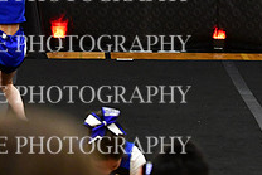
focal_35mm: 385
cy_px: 18
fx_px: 2804
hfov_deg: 5.3
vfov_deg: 3.6
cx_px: 9
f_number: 4
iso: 4000
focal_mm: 92
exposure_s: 1/500
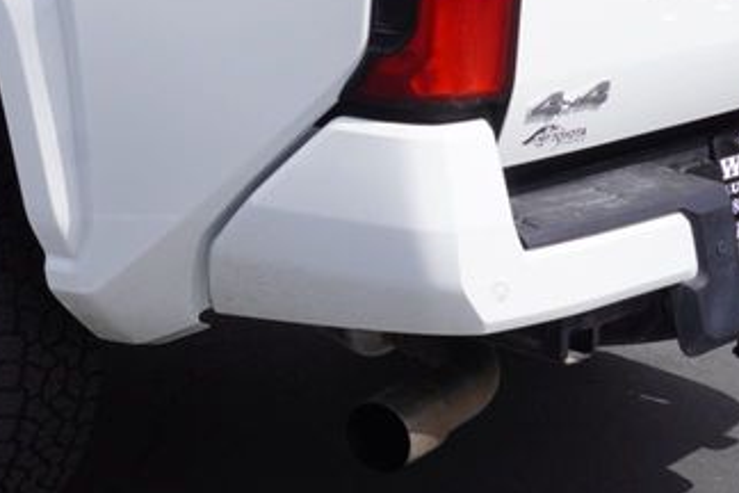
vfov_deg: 13.6
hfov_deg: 19.9
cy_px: 16
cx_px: 2
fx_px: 2044
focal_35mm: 100
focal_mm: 21
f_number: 10
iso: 100
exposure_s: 1/200
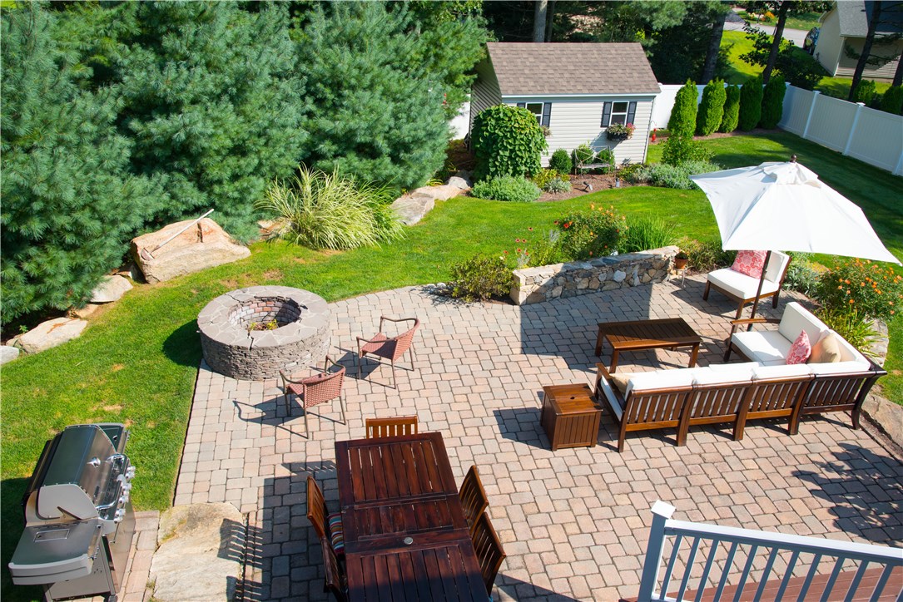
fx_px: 753
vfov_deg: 43.6
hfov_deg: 61.9
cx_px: 452
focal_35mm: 30
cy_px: 301
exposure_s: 1/320
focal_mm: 30
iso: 200
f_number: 9
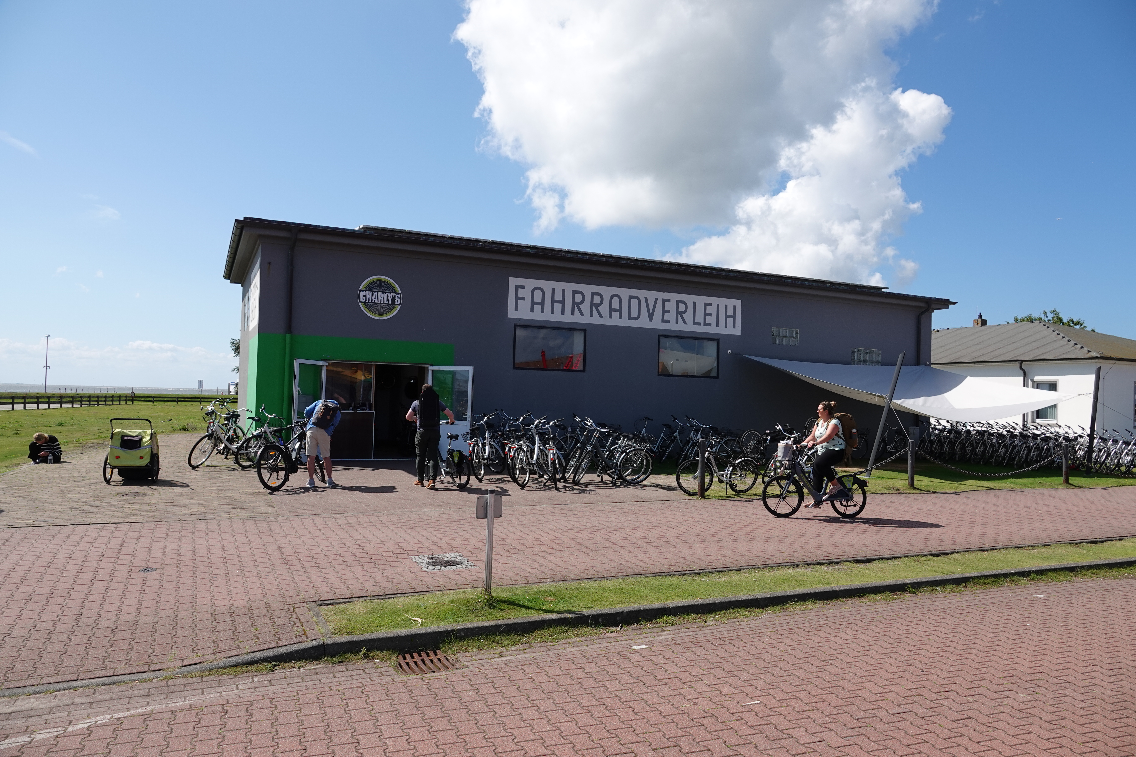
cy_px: 378
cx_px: 568
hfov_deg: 73.7
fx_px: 757
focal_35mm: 24
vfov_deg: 53.1
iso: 100
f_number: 4
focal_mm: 8.8
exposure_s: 1/1000
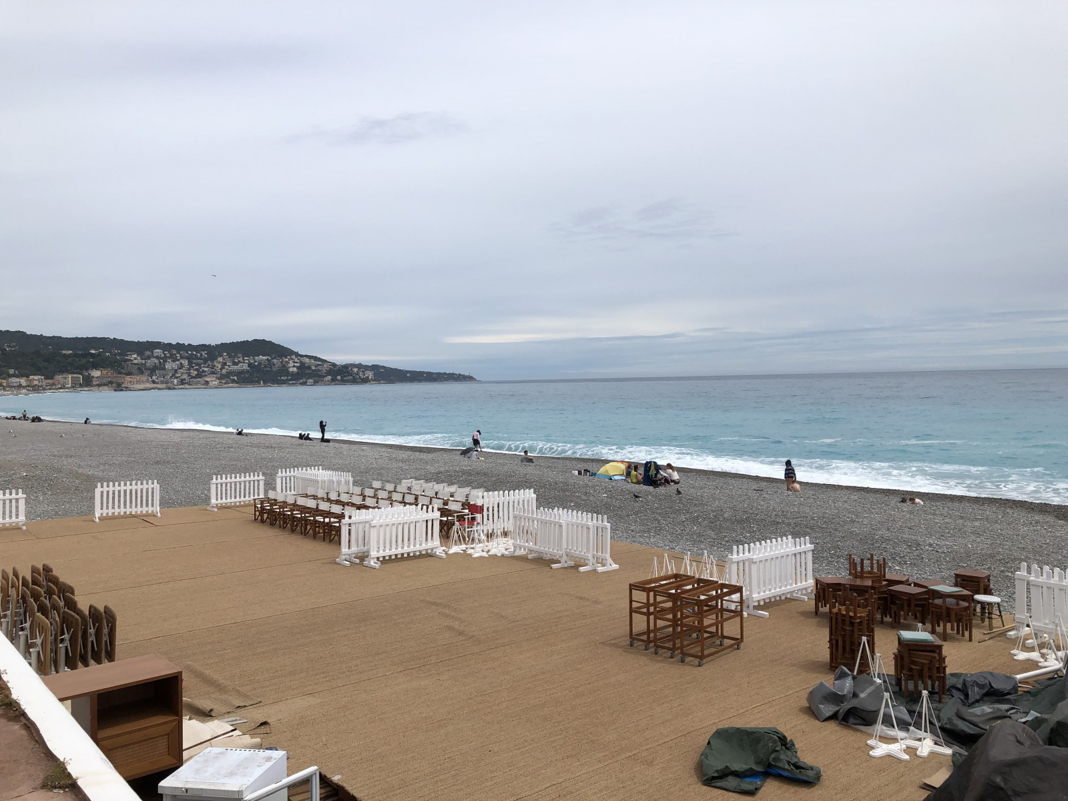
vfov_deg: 49.7
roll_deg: +0.8
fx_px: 864
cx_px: 534
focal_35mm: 28
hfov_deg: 63.4
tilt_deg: +0.4
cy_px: 400
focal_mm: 3.99
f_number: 1.8
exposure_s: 1/4808
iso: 25
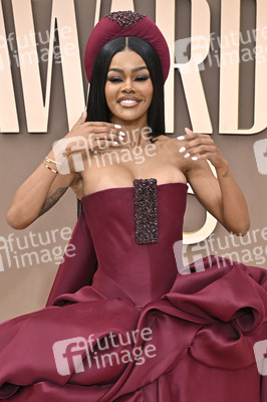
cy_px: 201
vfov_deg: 23.4
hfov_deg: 15.7
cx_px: 134
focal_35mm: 87
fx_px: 969
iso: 400
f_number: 9
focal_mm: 87
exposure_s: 1/320
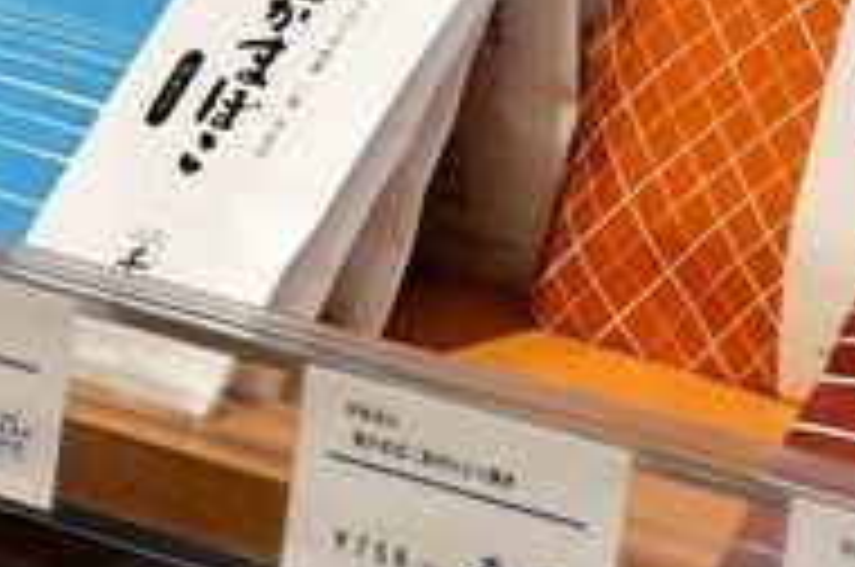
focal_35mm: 245
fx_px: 5809
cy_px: -58
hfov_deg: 8.4
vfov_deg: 5.6
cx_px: 25
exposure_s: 1/250
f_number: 8
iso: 1600
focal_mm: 38
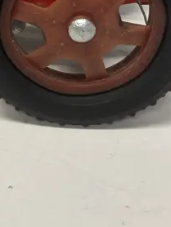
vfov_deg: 18.1
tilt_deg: -21.9
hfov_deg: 13.6
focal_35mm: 103
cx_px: -75
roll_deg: +0.3
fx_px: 677
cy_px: -43
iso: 50
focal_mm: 3.99
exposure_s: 1/50
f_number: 1.8
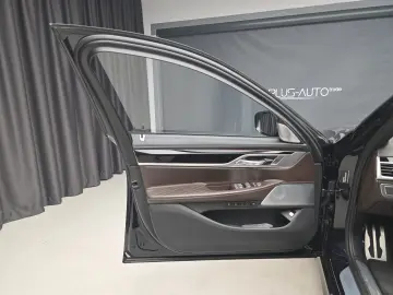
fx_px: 261
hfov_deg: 73.9
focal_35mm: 23
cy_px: 148
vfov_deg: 58.9
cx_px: 196
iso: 160
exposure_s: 1/100
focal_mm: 6.3
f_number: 1.7
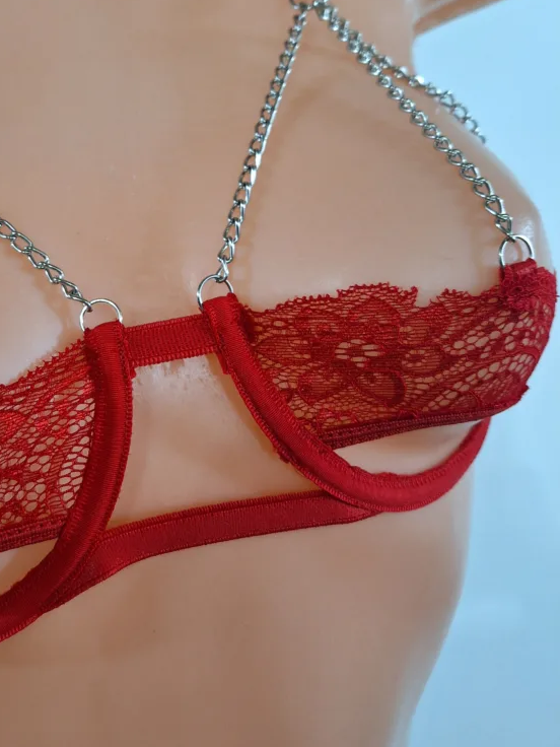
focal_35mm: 32
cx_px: 172
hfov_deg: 43.3
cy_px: 285
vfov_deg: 56.2
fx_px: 690
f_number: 1.8
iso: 200
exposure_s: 1/33
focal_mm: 5.54
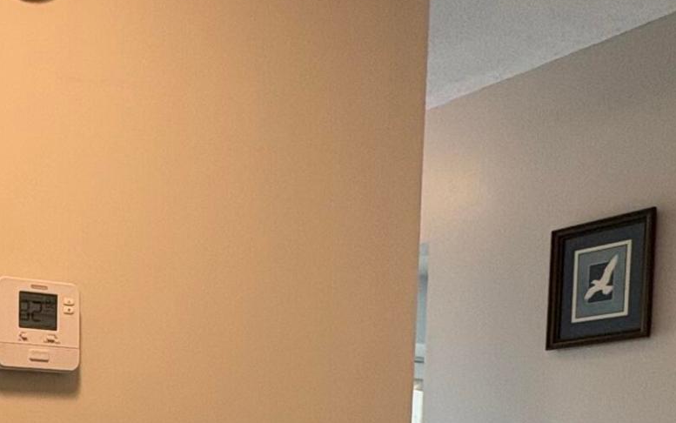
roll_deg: -1.1
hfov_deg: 32.9
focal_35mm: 55
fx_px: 1013
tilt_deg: -3.2
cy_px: 537
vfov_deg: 21.5
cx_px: -43
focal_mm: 2.22
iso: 160
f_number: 2.2
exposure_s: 1/60
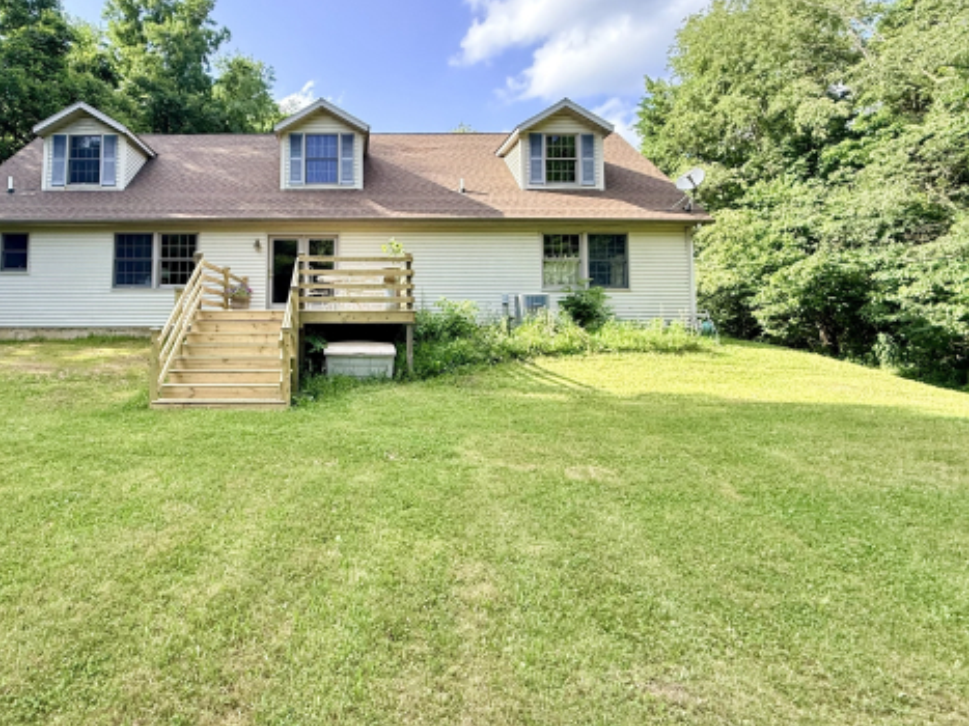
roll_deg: -0.1
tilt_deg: +6.5
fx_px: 560
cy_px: 284
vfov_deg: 65.2
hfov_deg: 79.8
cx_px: 348
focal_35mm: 20
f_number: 2.2
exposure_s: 1/353
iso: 64
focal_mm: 2.22
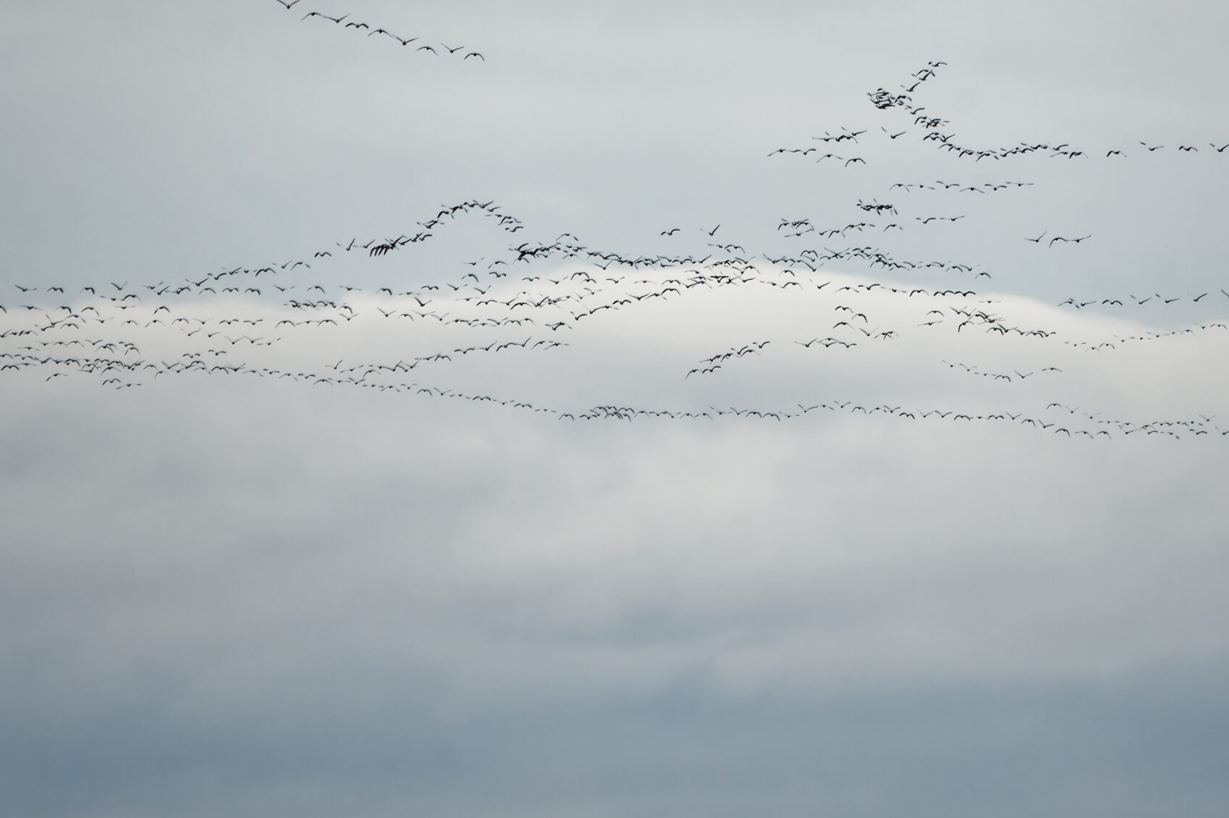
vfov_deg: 1.2
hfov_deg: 1.8
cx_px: 732
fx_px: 38802
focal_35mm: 1137
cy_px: 228
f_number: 8
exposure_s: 1/1000
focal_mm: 500
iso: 450
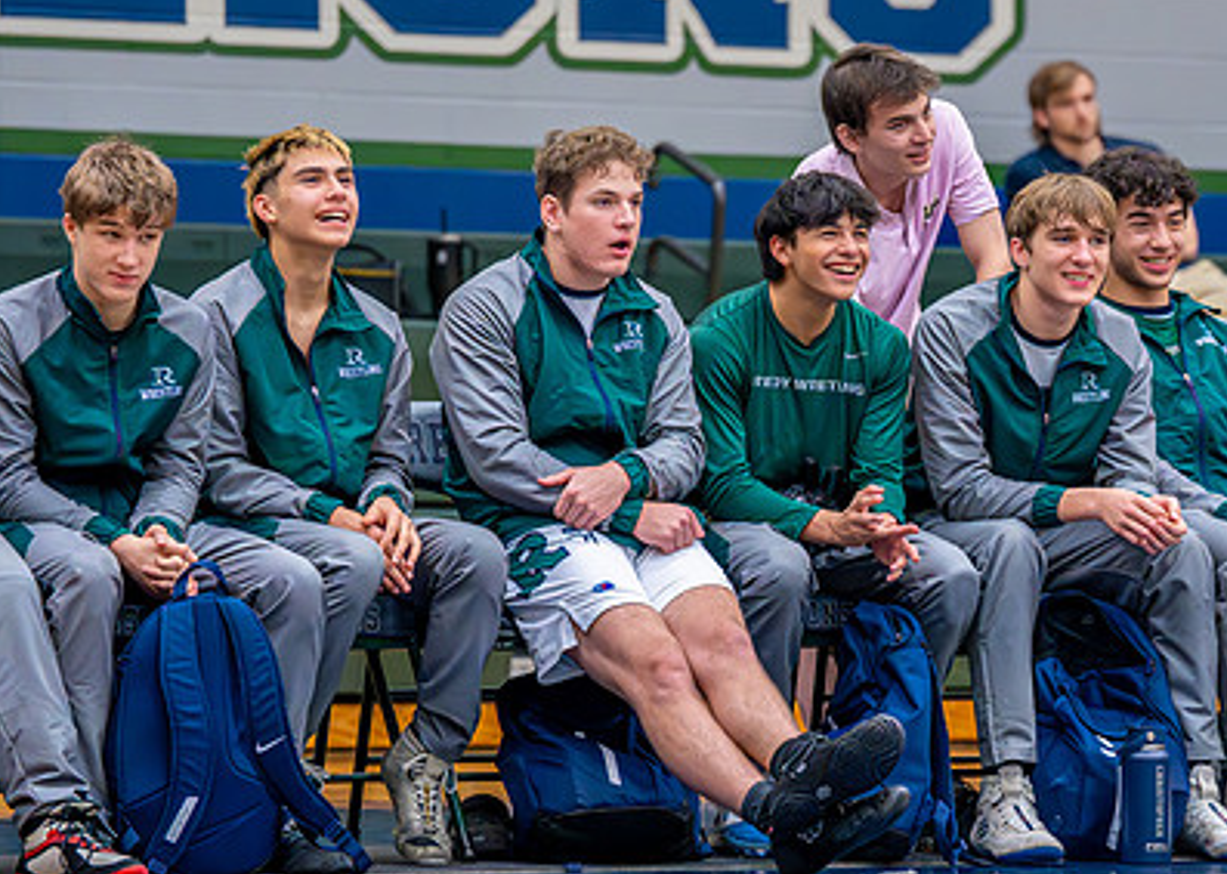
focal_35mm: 209
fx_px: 7278
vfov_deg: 6.9
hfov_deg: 9.6
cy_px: 340
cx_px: 781
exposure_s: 1/1000
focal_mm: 118
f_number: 2.8
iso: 6400
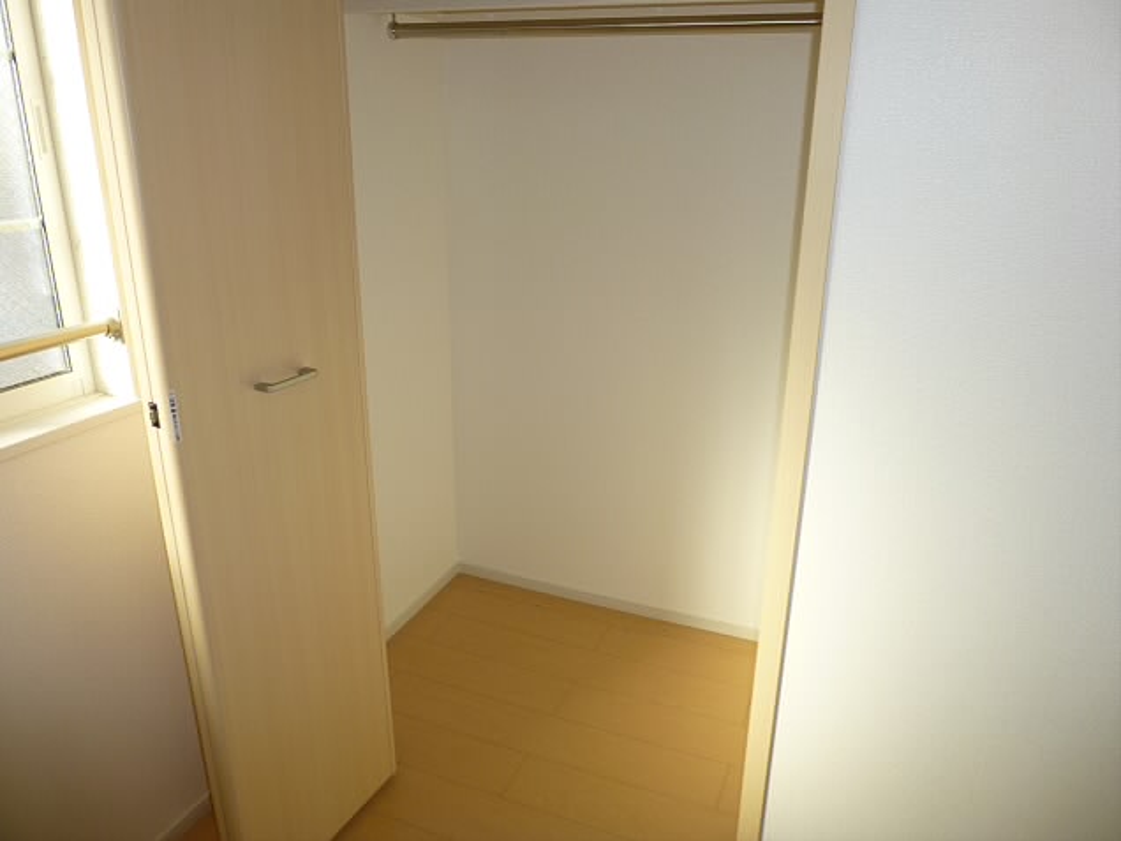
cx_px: 560
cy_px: 420
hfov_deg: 69.4
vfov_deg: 54.9
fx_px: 810
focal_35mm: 25
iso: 100
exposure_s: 1/160
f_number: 3.1
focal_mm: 4.5
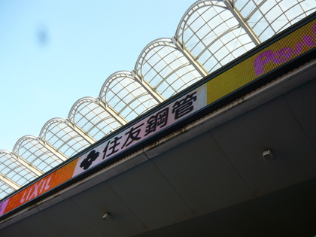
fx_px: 301
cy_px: 118
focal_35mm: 33
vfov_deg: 42.9
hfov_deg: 55.4
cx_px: 158
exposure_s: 1/320
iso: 100
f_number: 2.8
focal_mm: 5.5
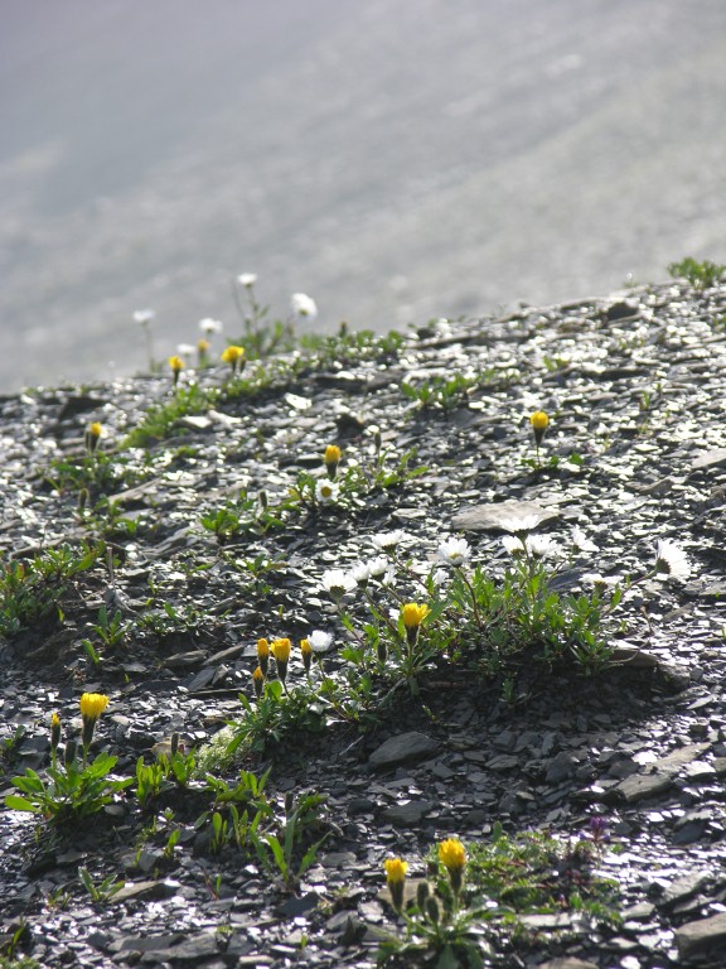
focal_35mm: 240
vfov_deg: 8.2
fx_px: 6711
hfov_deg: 6.2
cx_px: 363
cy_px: 484
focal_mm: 61.5
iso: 50
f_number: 4.6
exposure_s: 1/206
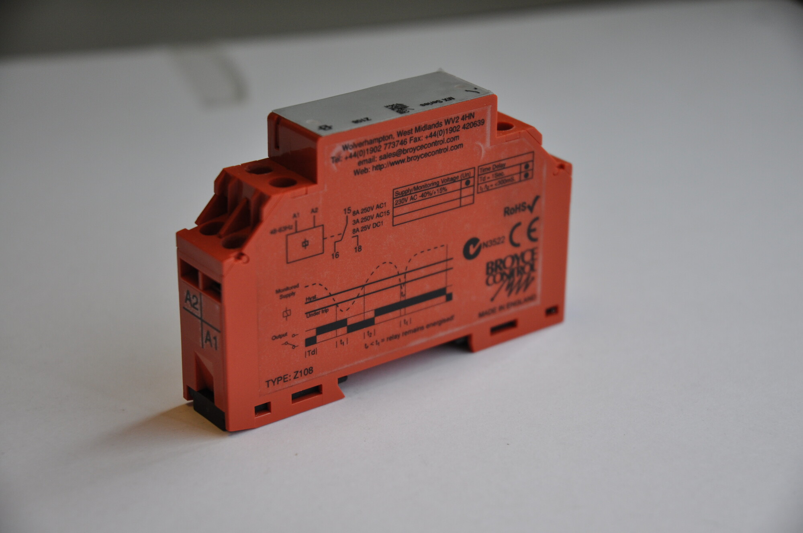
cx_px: 402
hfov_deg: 19.5
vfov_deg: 13.0
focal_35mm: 105
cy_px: 266
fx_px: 2339
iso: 400
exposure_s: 1/400
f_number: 5
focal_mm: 70
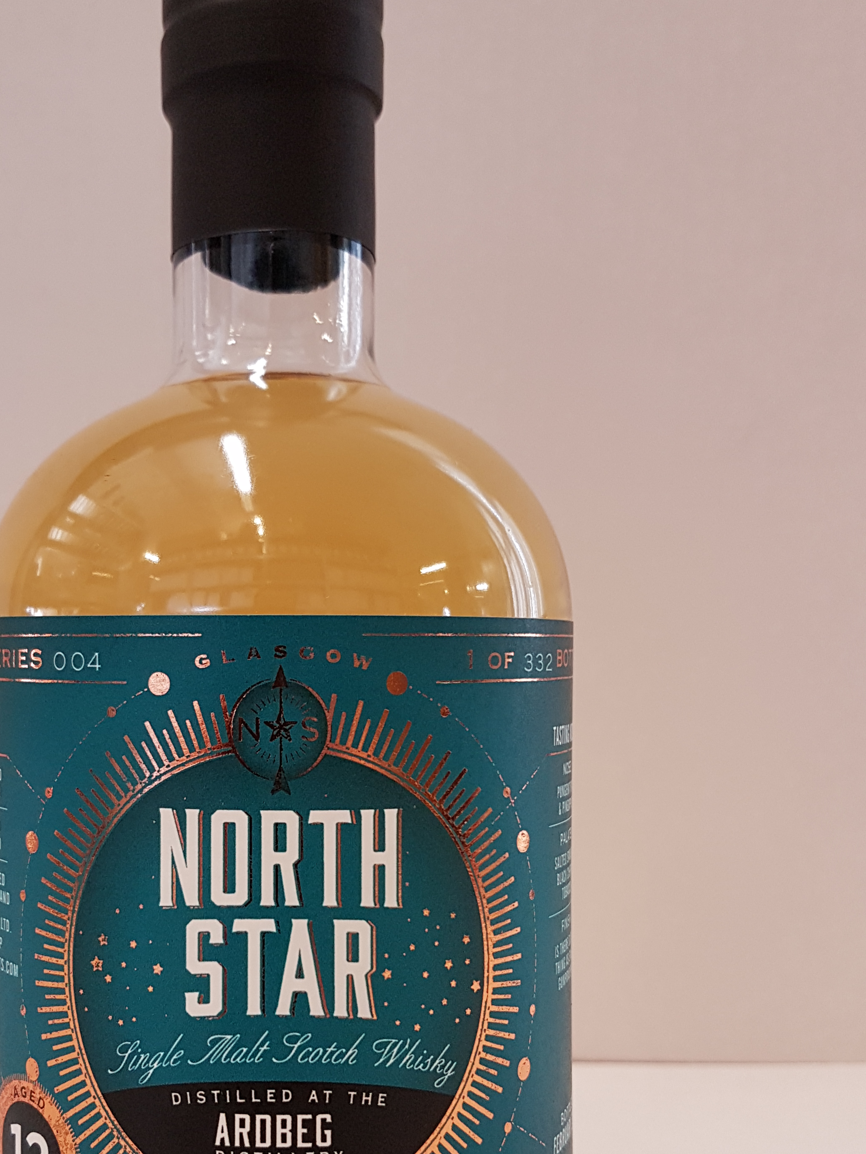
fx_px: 1268
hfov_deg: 37.3
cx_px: 280
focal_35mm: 38
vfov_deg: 48.5
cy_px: 723
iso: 100
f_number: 1.7
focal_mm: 4.2
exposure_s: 1/50
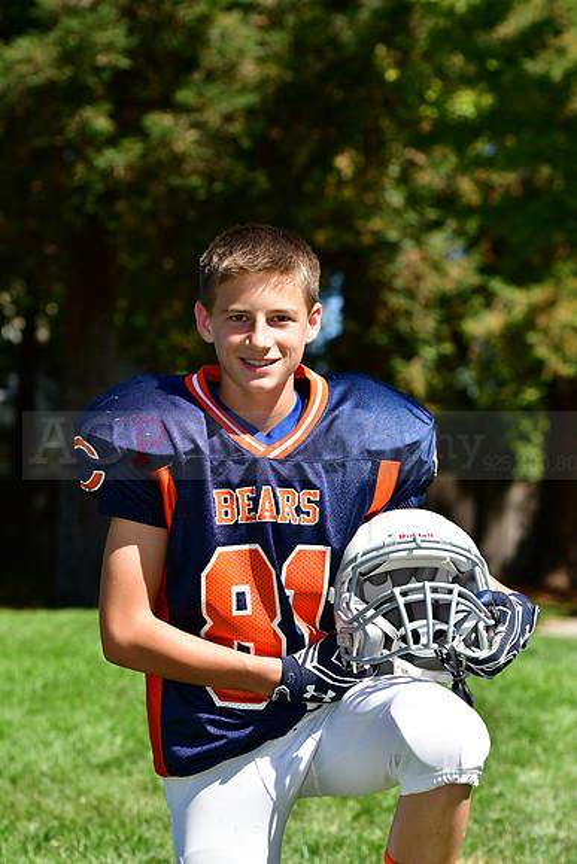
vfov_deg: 15.2
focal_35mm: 135
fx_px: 3243
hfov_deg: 10.2
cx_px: 288
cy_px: 432
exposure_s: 1/2500
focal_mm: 90
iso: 400
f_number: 4.5
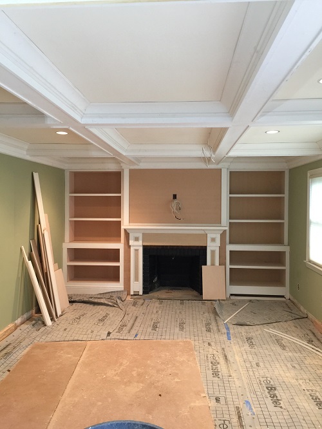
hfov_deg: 48.3
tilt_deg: -0.6
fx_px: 359
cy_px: 214
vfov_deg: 61.6
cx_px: 161
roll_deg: +1.1
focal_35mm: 29
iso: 100
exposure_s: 1/10
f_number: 2.2
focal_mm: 4.15
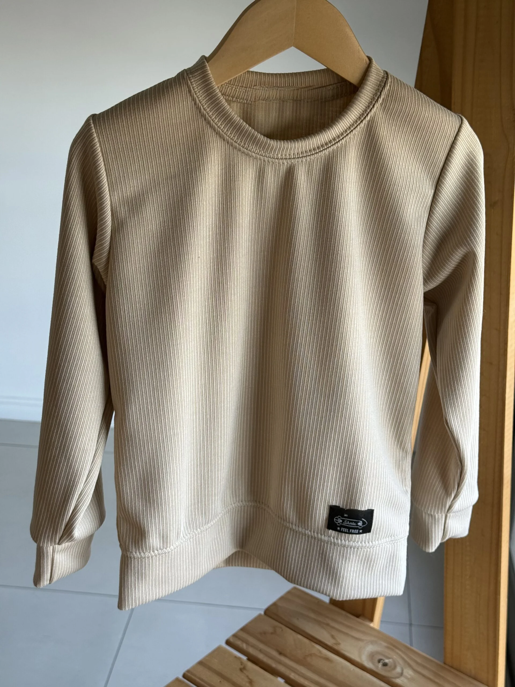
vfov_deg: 39.7
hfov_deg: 30.3
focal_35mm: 48
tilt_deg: -23.0
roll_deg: -2.0
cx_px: 258
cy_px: 344
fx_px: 952
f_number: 1.78
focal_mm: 6.76
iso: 64
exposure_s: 1/121
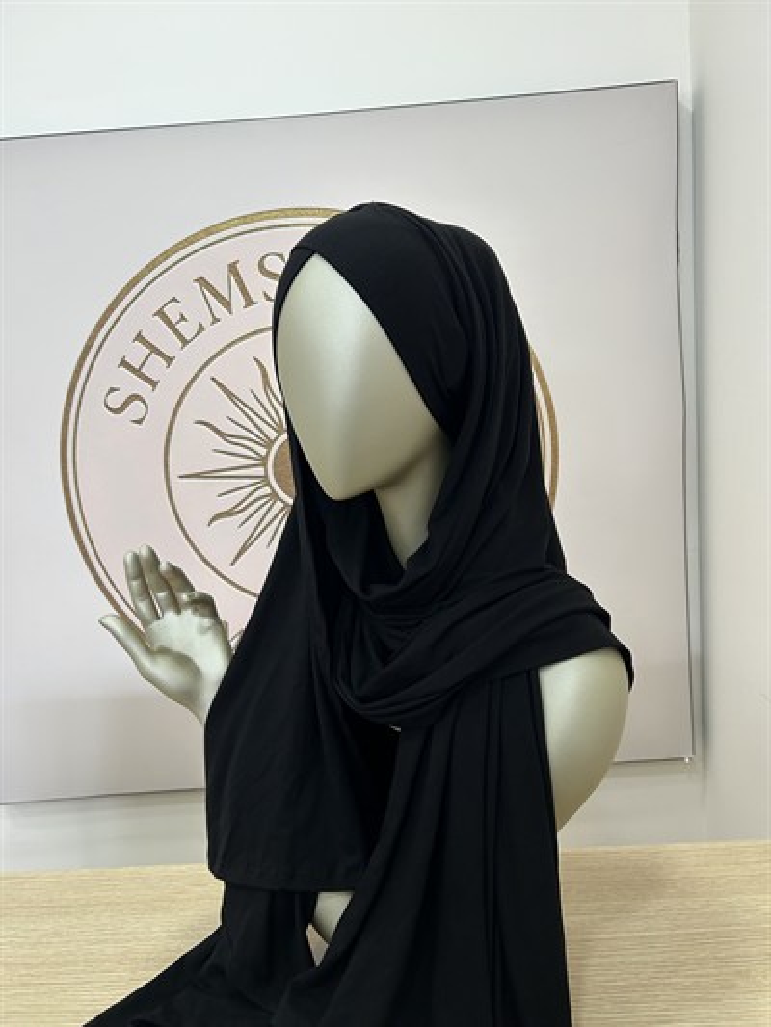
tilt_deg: -7.2
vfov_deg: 67.3
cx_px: 386
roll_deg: +4.5
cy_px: 514
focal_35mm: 26
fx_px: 772
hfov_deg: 53.1
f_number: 1.5
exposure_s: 1/100
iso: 125
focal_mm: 5.7
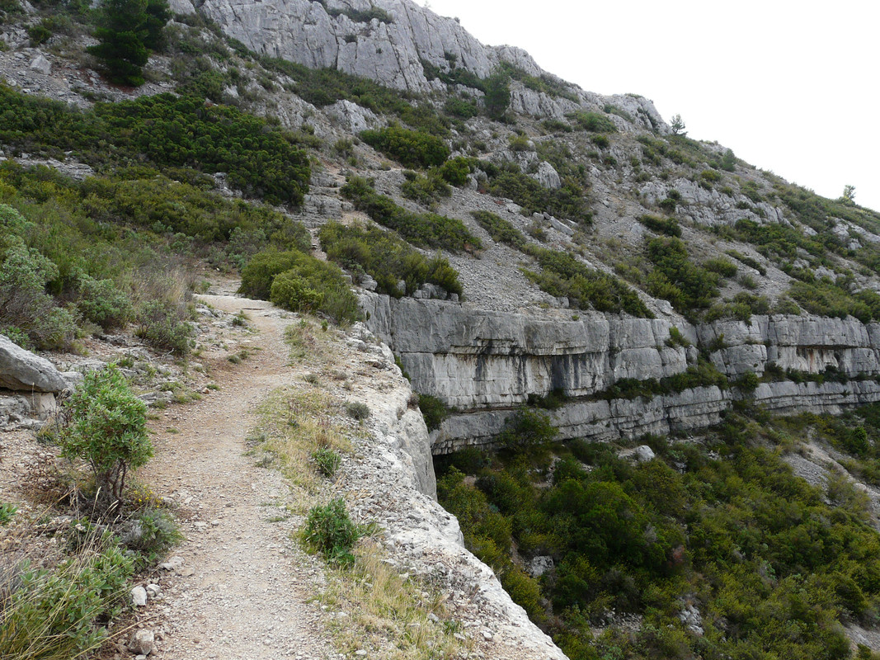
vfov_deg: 49.7
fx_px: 712
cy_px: 330
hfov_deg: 63.4
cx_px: 440
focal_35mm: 28
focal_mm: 4.6
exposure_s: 1/250
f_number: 4
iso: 100
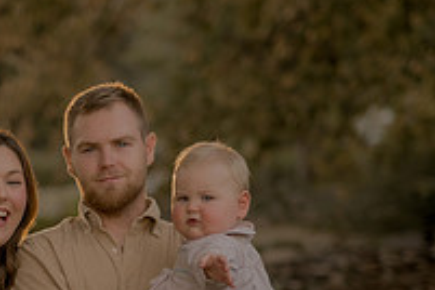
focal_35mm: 144
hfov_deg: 14.2
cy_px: 305
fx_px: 1740
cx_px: 76
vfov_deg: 9.4
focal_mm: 50
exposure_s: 1/400
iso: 160
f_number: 1.8
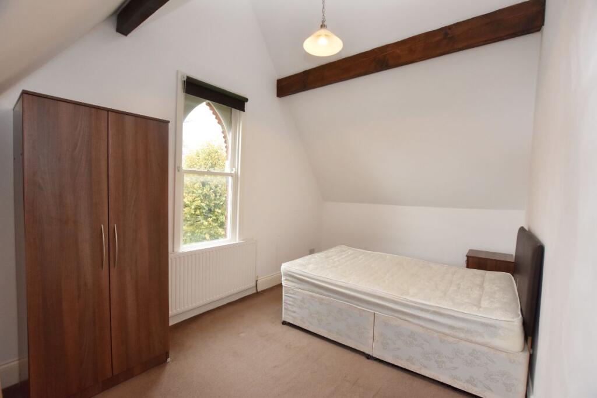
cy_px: 199
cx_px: 298
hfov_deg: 100.4
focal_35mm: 15
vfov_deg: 77.3
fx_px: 249
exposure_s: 1/160
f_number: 4.5
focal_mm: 10
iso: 800
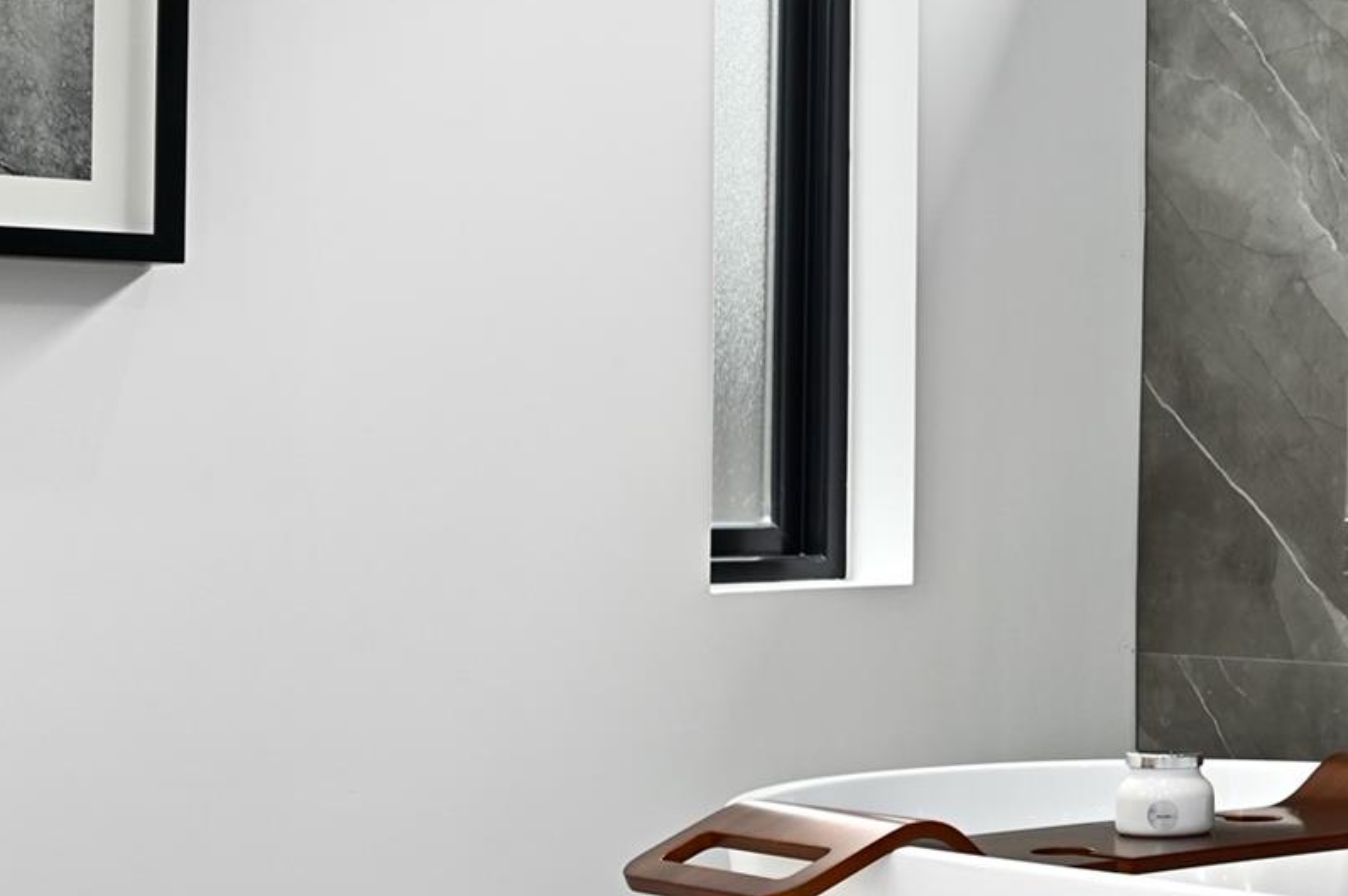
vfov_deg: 17.7
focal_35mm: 77
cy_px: 493
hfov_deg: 24.2
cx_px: 1564
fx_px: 2881
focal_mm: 30
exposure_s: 1/10
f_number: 8
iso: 800
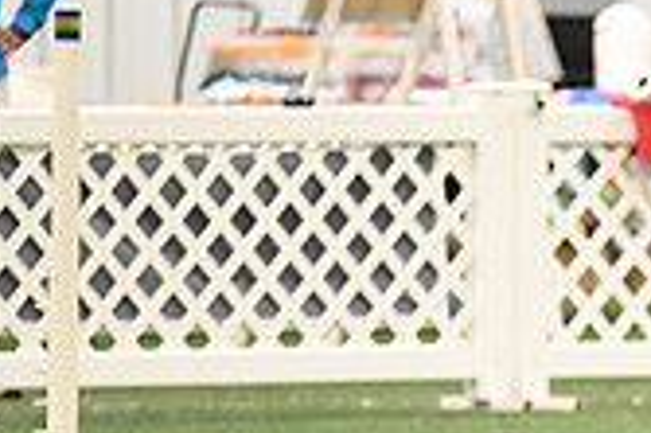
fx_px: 12573
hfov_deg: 3.0
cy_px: 570
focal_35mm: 696
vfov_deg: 2.0
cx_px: 978
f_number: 3.2
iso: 8000
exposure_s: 1/1000
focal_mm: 200
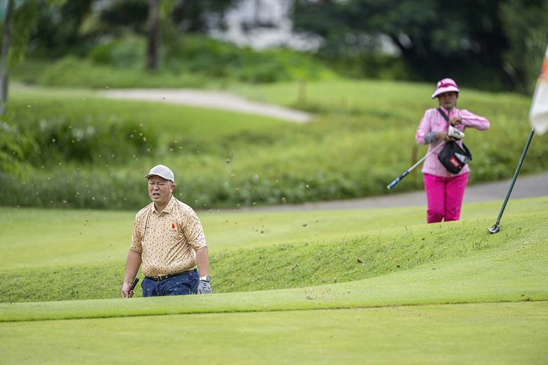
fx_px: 6088
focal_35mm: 400
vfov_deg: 3.4
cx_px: 274
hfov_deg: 5.2
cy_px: 182
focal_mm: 400
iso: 1250
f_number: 3.5
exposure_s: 1/4000
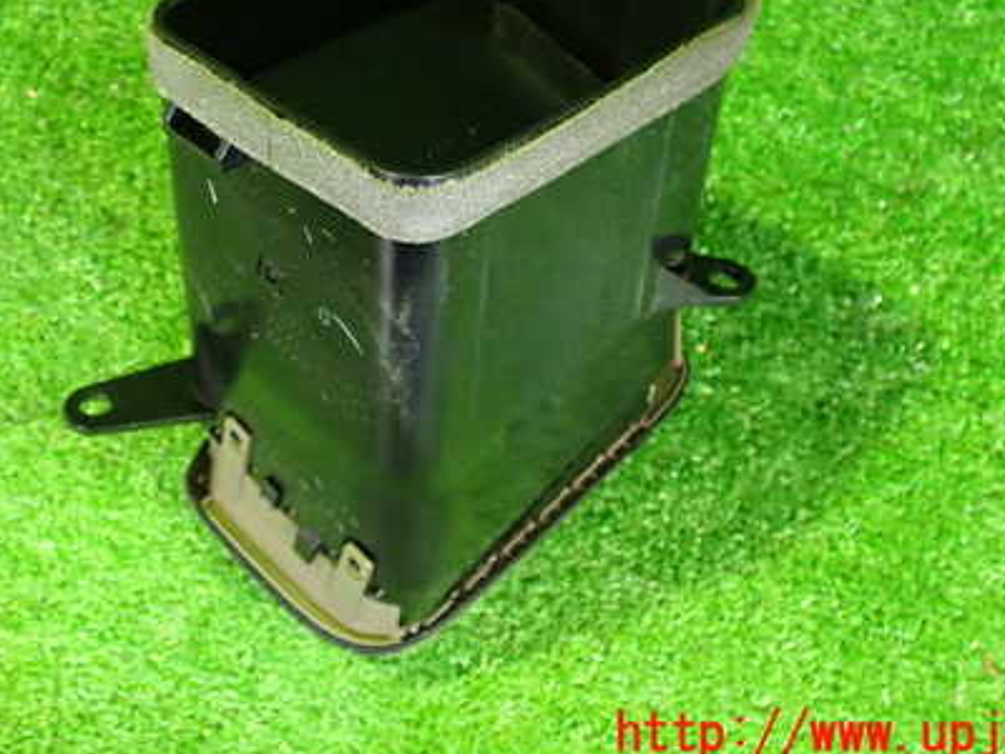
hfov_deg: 42.0
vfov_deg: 31.7
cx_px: 430
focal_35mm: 45
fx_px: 1306
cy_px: 201
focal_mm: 5.4
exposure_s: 1/20
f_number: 2.3
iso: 800
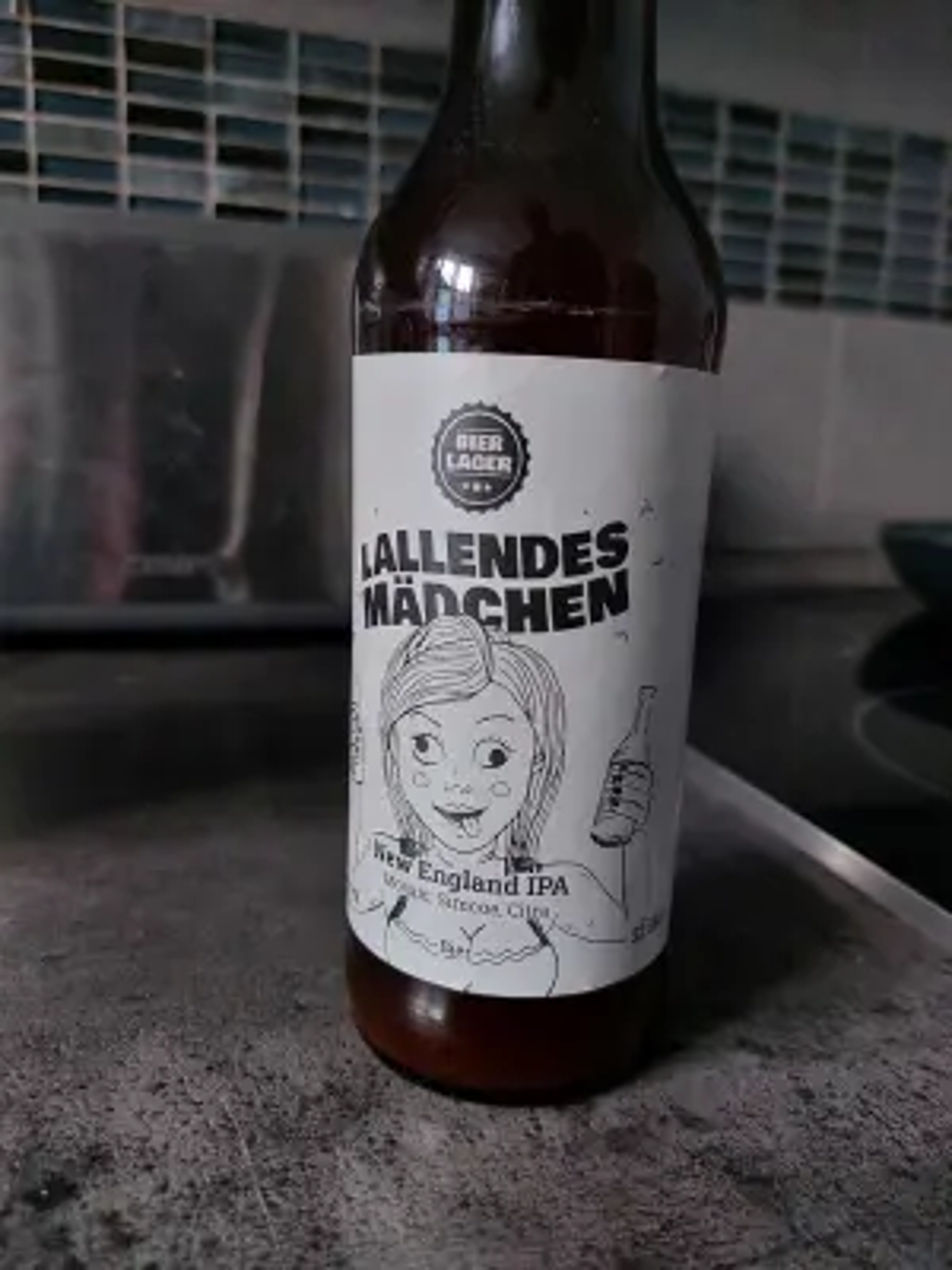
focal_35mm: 24
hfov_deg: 56.8
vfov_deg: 71.6
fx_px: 880
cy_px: 635
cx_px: 476
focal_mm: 5.23
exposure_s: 1/50
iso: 100
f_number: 1.8
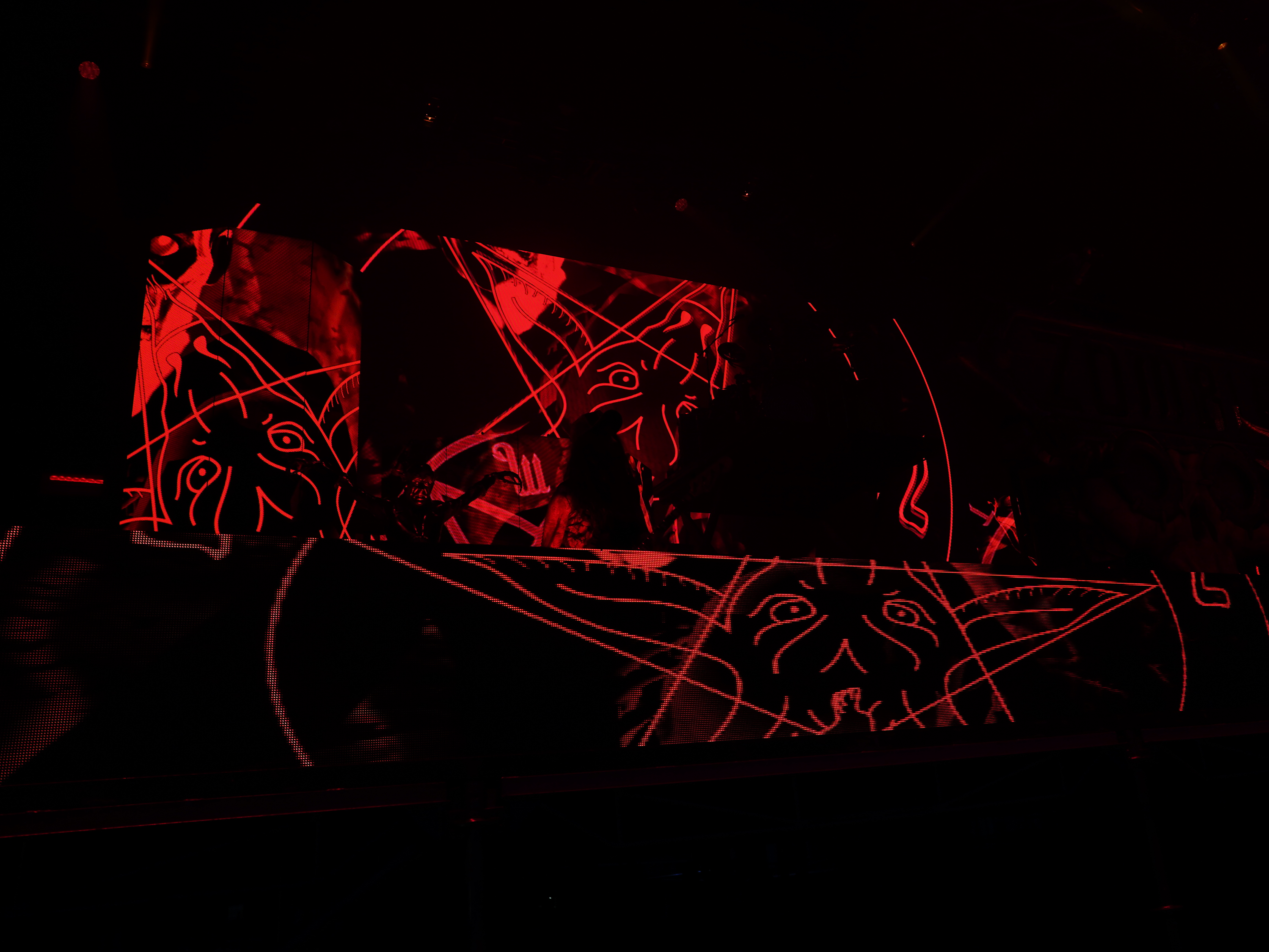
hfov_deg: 59.3
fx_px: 1100
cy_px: 405
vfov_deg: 46.6
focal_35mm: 30
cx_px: 778
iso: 100
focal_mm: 24
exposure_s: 1/60
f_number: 5.6
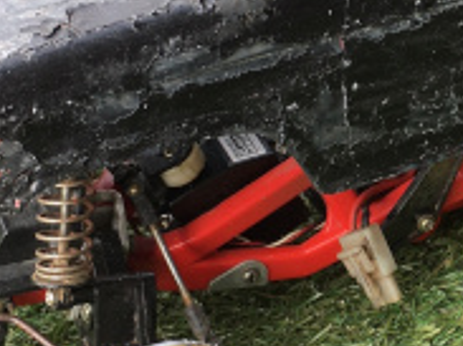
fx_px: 1270
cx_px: 407
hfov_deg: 20.3
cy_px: 121
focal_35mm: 95
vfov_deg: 15.5
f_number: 2.2
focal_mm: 4.15
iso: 25
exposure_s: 1/201
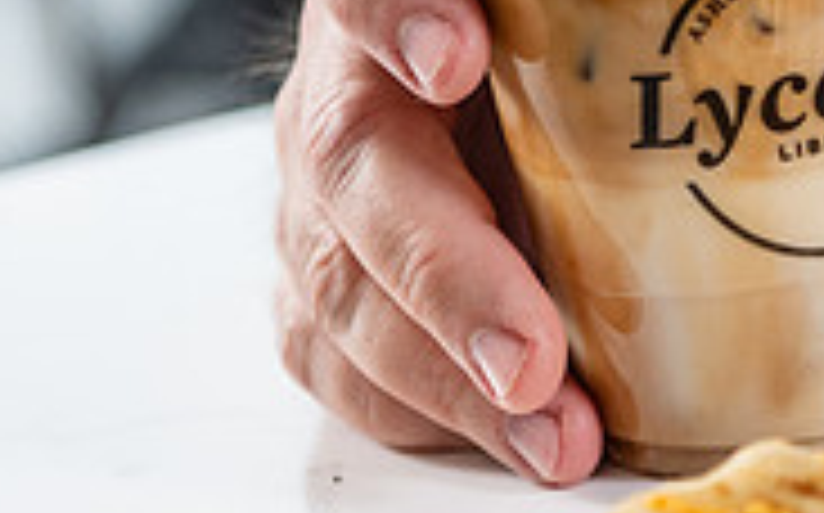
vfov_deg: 5.8
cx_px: 964
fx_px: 5071
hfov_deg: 9.2
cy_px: 160
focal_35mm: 226
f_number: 3.5
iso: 400
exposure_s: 1/200
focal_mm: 70
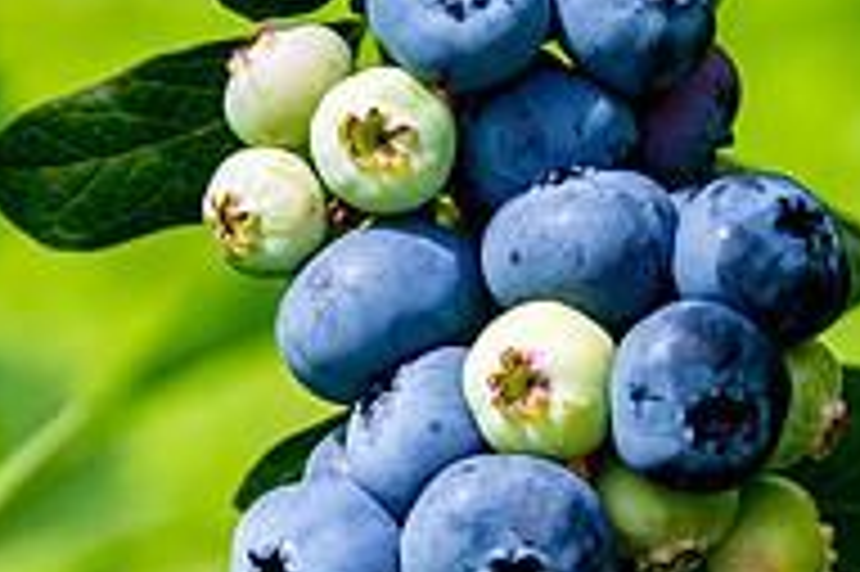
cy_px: 459
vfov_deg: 3.2
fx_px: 10287
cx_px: 788
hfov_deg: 4.8
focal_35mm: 431
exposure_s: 1/1600
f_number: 5.3
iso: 500
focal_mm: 95
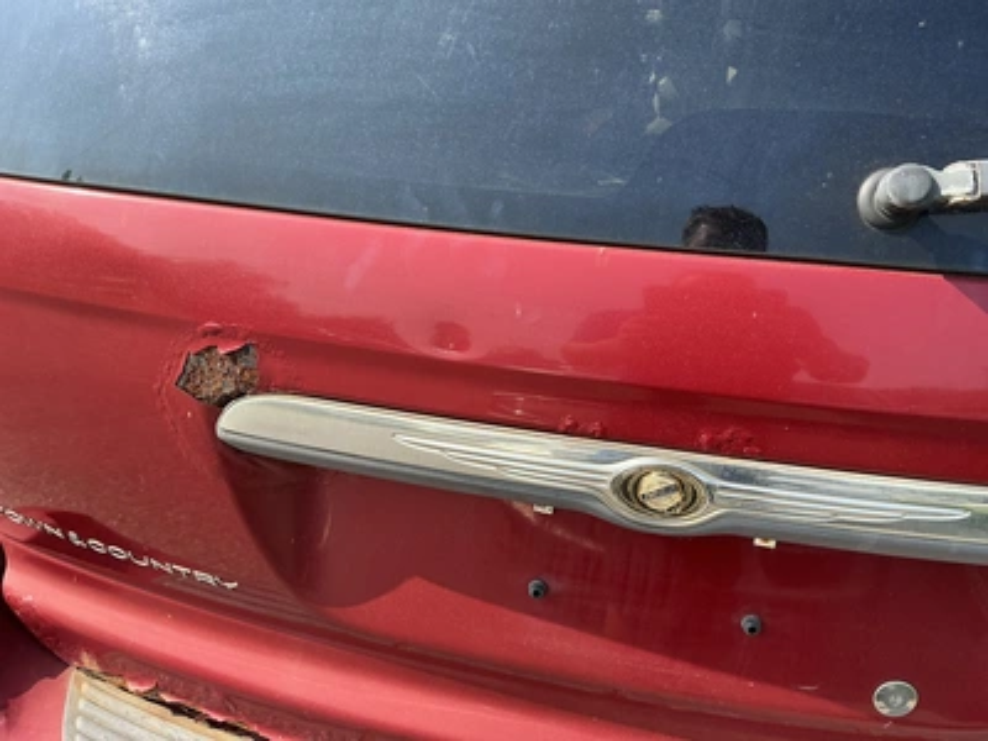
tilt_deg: -34.6
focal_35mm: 28
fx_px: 799
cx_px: 494
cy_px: 370
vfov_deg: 49.7
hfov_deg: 63.4
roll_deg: -2.1
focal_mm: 3
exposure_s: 1/491
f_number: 1.8
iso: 25
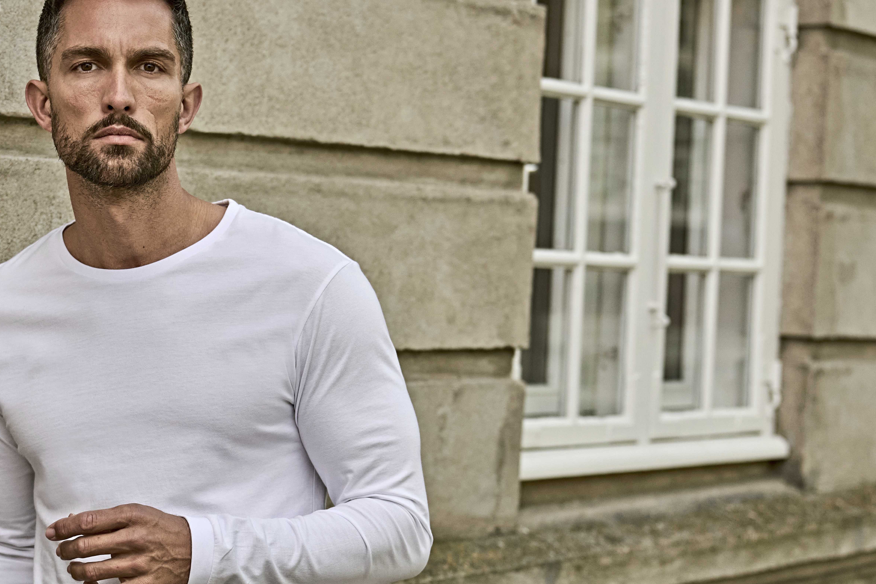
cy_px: 370
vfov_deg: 12.9
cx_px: 259
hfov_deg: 19.2
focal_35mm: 106
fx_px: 2579
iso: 1000
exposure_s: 1/4000
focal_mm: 58
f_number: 2.8
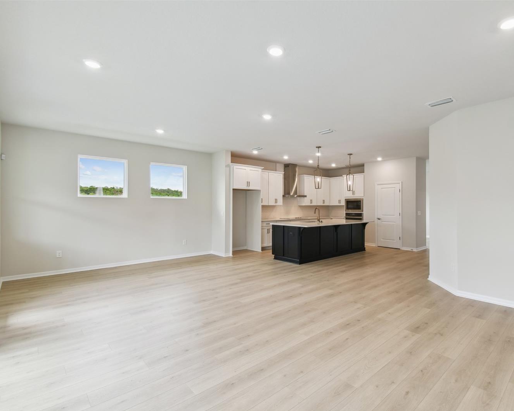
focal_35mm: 17
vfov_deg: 77.0
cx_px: 298
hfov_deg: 88.9
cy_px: 206
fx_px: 259
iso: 100
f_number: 7.1
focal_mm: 10
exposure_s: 1/30
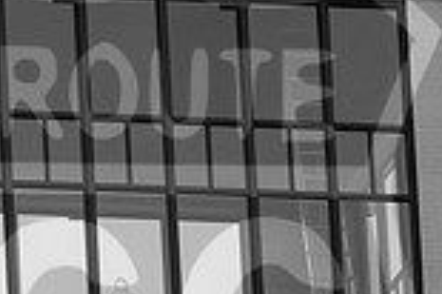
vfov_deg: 1.5
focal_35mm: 926
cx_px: 17
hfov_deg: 2.2
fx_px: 11357
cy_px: 164
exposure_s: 1/250
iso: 100
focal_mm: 165
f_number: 5
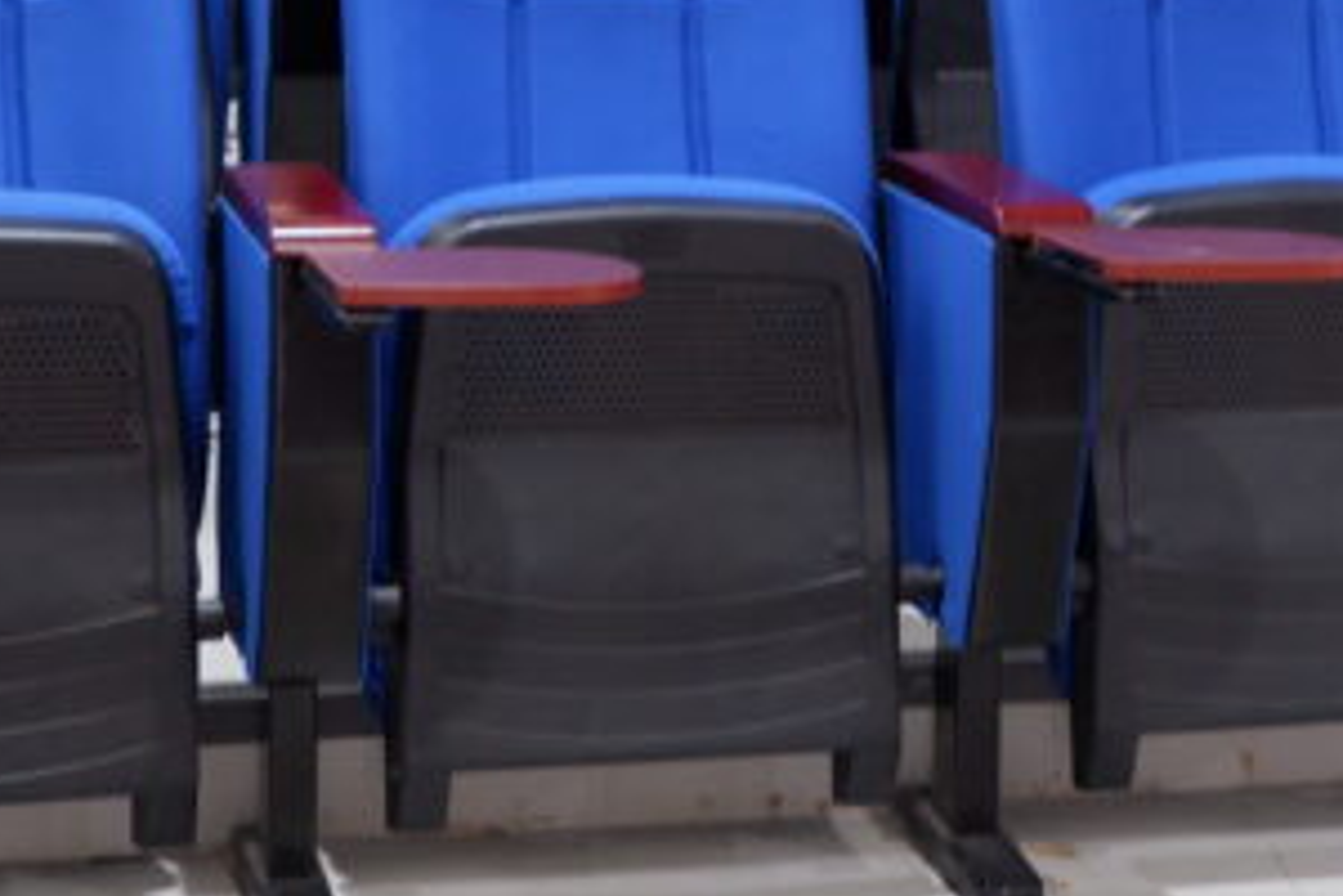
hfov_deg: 16.6
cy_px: -388
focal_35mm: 123
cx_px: 1003
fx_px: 4588
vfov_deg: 10.8
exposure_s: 1/8
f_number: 4.4
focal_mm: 24.2
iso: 800
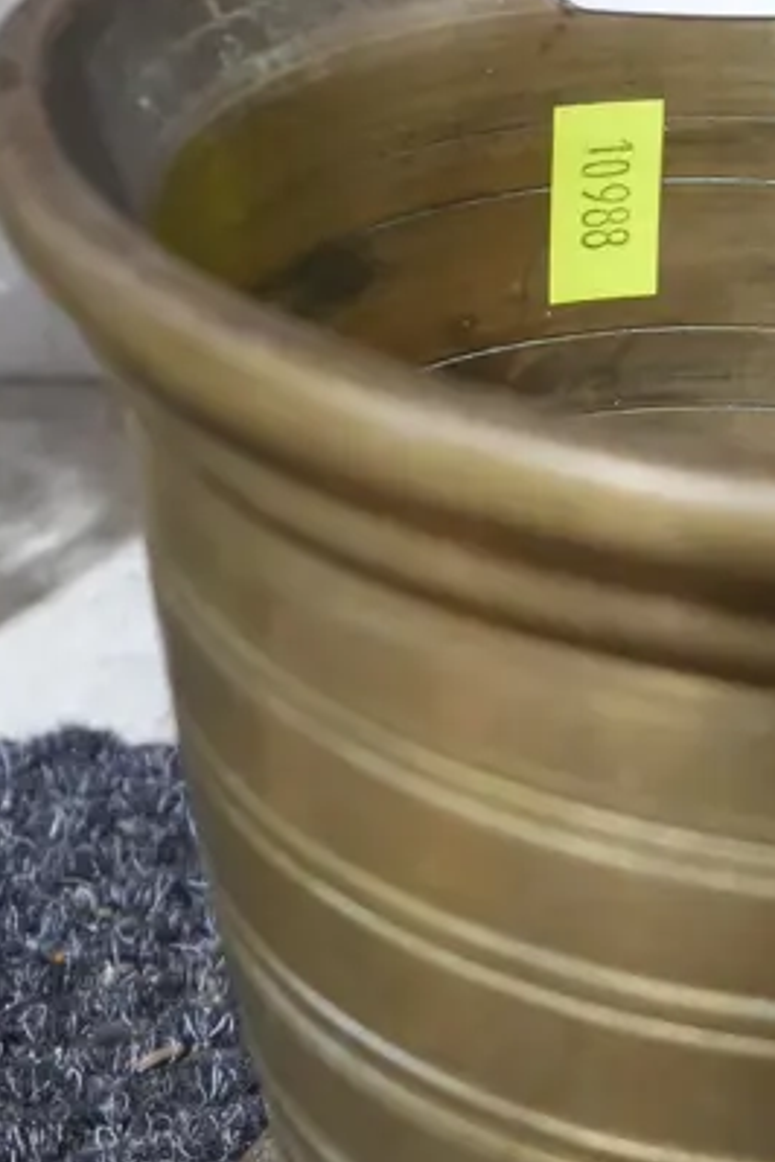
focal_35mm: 96
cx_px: 880
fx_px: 3100
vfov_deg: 21.2
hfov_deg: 13.9
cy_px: 614
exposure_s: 1/60
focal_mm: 18
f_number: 4
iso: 1250
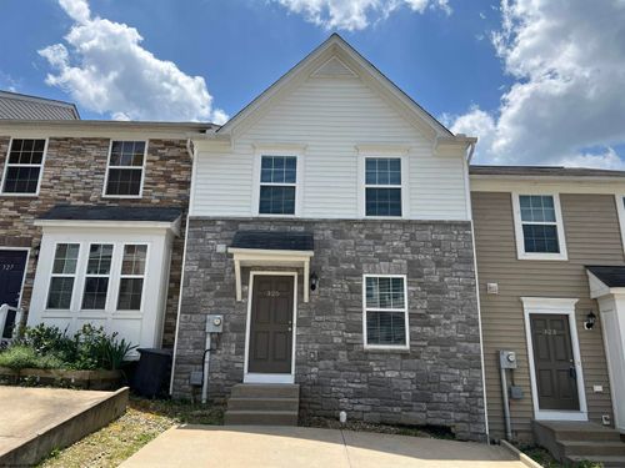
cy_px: 234
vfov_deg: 53.1
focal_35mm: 26
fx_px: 469
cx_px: 312
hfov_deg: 67.3
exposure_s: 1/4444
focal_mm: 5.7
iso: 50
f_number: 1.5
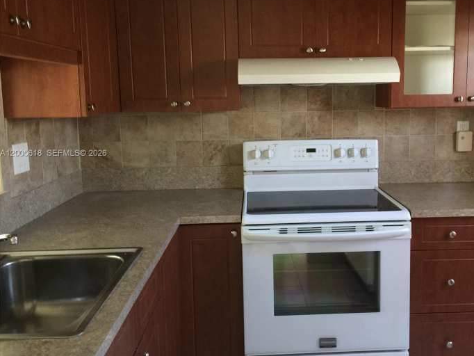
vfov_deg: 41.7
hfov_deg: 53.7
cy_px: 154
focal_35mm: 34
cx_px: 277
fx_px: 466
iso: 80
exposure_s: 1/4
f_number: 2.2
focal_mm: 4.15
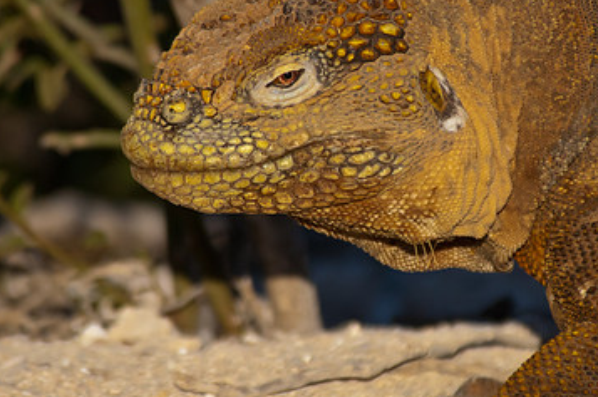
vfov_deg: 1.4
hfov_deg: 2.1
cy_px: 168
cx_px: 384
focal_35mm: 975
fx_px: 16174
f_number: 5.6
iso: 280
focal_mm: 400
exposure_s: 1/2000
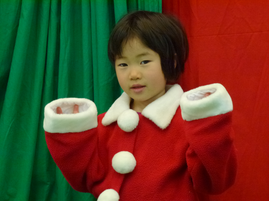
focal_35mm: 121
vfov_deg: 12.2
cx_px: 134
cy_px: 100
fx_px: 940
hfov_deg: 16.3
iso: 640
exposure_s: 1/60
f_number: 5.1
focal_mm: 21.7
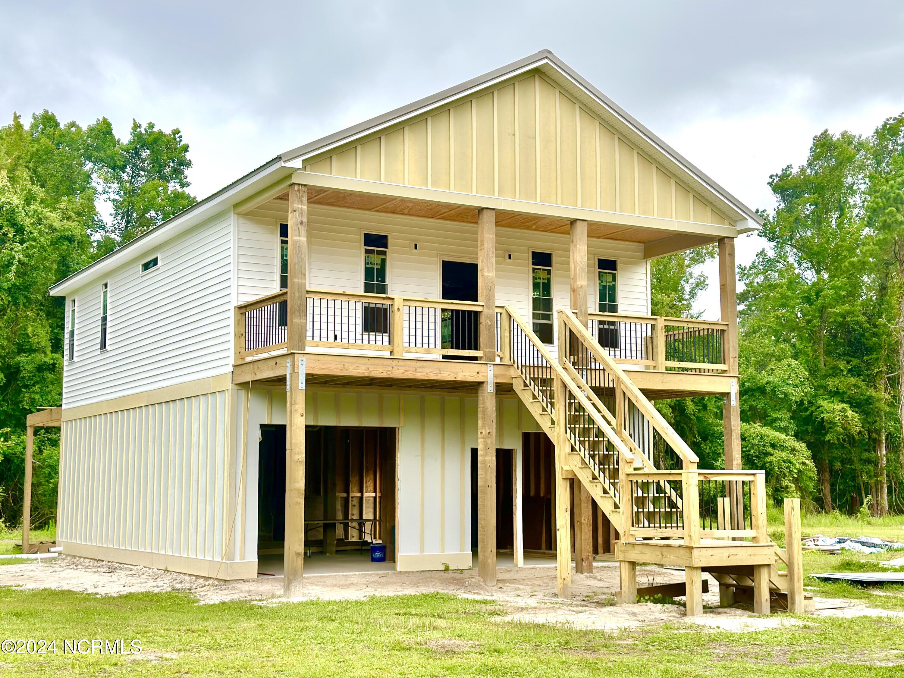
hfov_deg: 39.7
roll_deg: +0.3
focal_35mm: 48
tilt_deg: +7.3
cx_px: 452
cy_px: 339
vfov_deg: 30.3
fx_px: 1254
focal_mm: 6.86
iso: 80
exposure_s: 1/864
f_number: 1.78
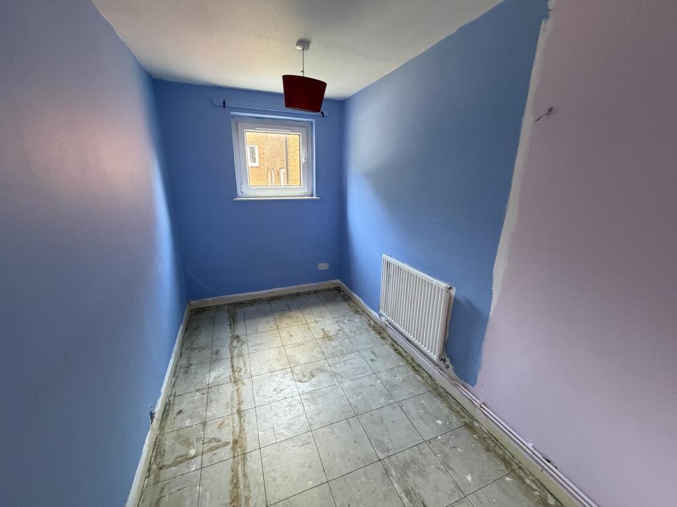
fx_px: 274
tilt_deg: -15.5
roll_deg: -0.5
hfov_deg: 102.1
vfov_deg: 85.7
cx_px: 338
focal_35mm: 14
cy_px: 254
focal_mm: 2.22
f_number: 2.2
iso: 500
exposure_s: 1/60
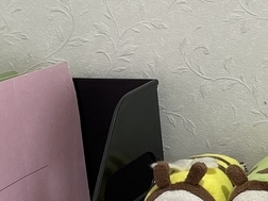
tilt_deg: -13.3
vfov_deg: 12.0
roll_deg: +0.9
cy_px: 112
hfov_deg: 14.4
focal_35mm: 124
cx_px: 443
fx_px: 960
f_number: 1.6
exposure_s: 1/100
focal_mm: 4.2
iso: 100
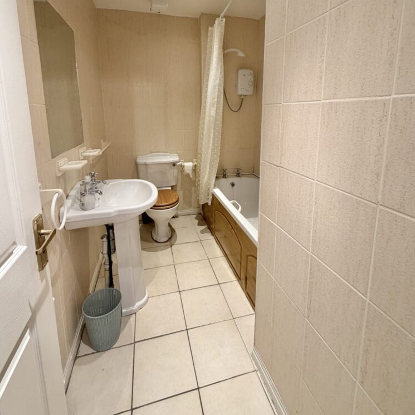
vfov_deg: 81.9
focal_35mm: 17
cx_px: 204
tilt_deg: -9.7
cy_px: 149
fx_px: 231
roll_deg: -0.5
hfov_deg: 84.0
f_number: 2.2
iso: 200
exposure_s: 1/50
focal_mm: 2.22
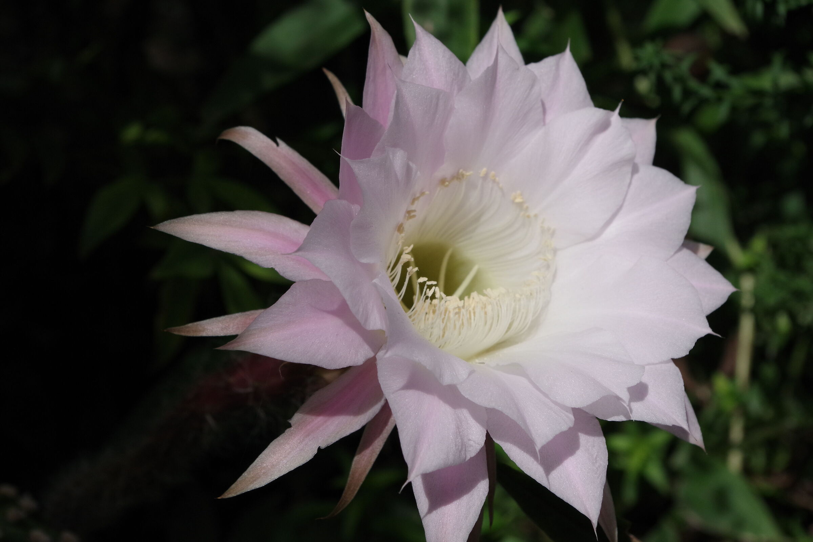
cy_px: 271
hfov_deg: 28.1
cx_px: 406
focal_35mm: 72
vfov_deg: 18.9
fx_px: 1626
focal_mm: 47.5
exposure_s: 1/1600
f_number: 14
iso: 800
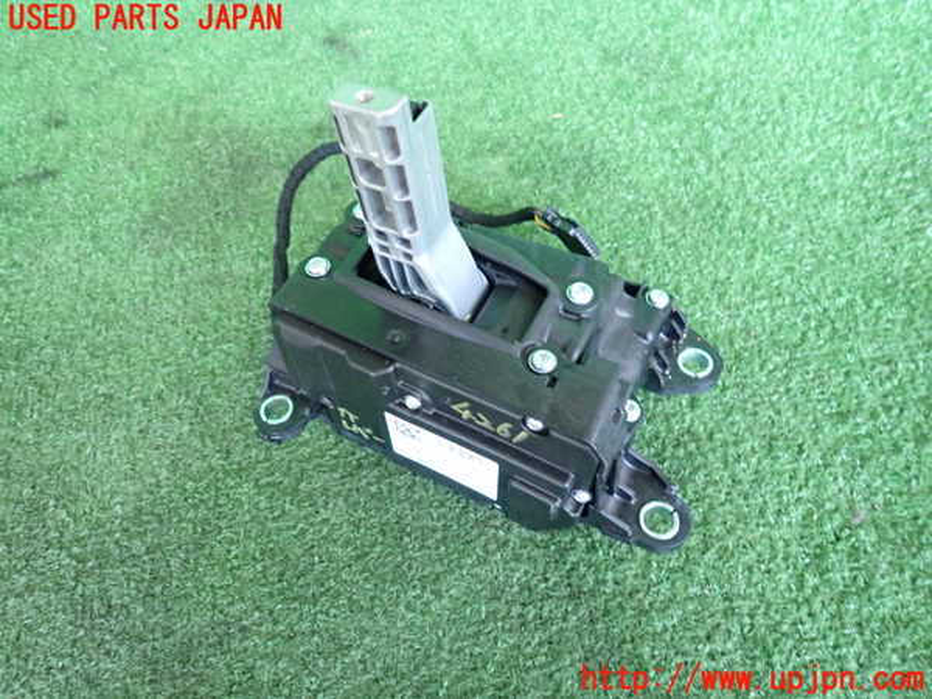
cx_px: 466
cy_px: 350
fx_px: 673
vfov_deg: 54.9
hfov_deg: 69.4
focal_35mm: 25
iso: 640
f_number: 2
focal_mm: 4.5
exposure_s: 1/30
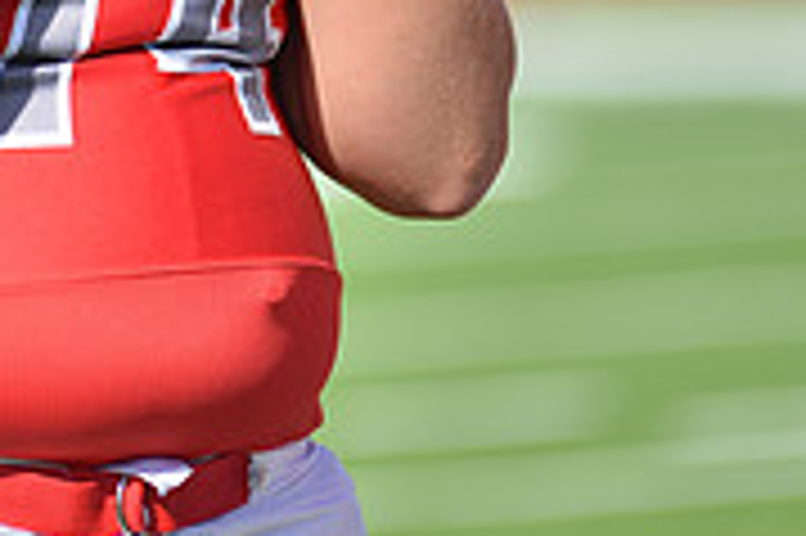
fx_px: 14494
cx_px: 5
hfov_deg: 3.2
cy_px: -291
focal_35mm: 648
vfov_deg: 2.1
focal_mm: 200
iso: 100
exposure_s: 1/1600
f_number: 2.8
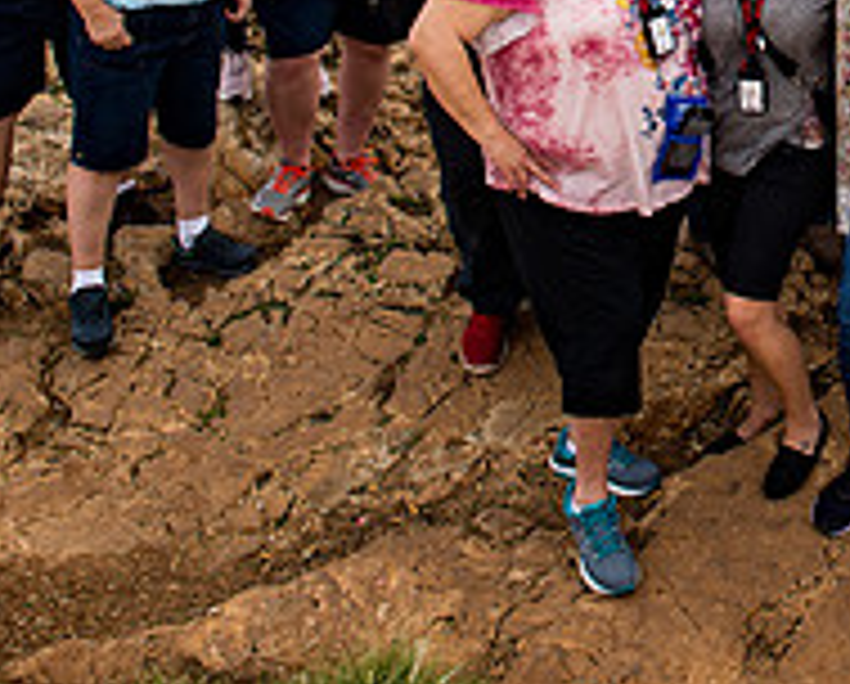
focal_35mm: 69
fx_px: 1739
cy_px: -182
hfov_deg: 25.7
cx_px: 895
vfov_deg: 20.5
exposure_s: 1/400
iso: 100
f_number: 3.5
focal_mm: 24
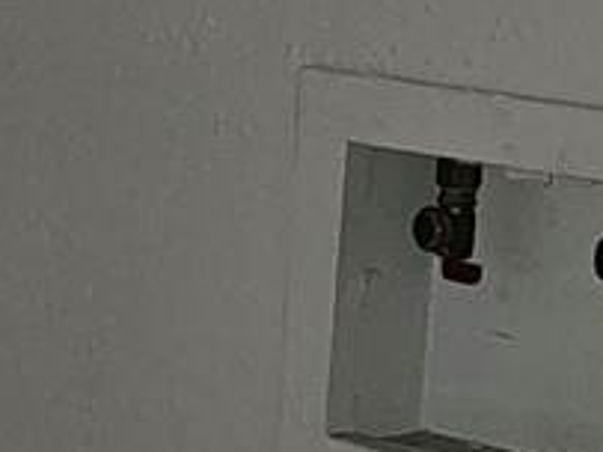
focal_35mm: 181
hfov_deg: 10.9
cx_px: 401
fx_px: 3151
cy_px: 589
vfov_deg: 8.1
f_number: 1.7
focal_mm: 6.3
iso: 125
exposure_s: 1/40
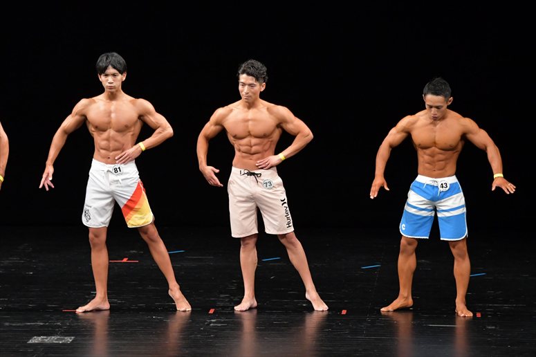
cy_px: 178
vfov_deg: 6.1
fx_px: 3348
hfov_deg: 9.2
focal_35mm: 225
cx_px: 268
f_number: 5.6
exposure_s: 1/400
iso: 3200
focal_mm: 150
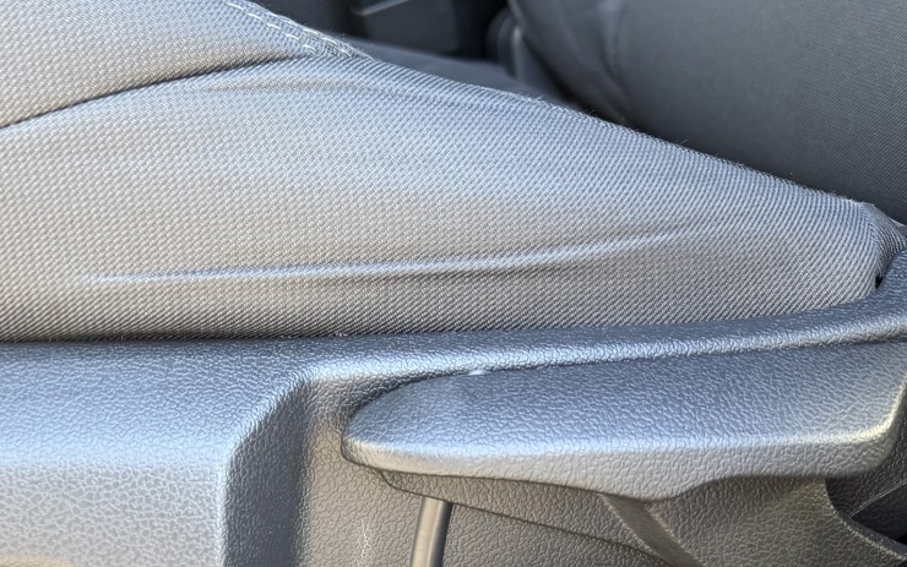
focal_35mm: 55
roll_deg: +0.5
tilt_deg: -18.7
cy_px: 348
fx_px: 1360
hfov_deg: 33.8
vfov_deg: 23.5
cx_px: 6
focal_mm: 6.76
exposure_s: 1/114
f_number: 1.78
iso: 200
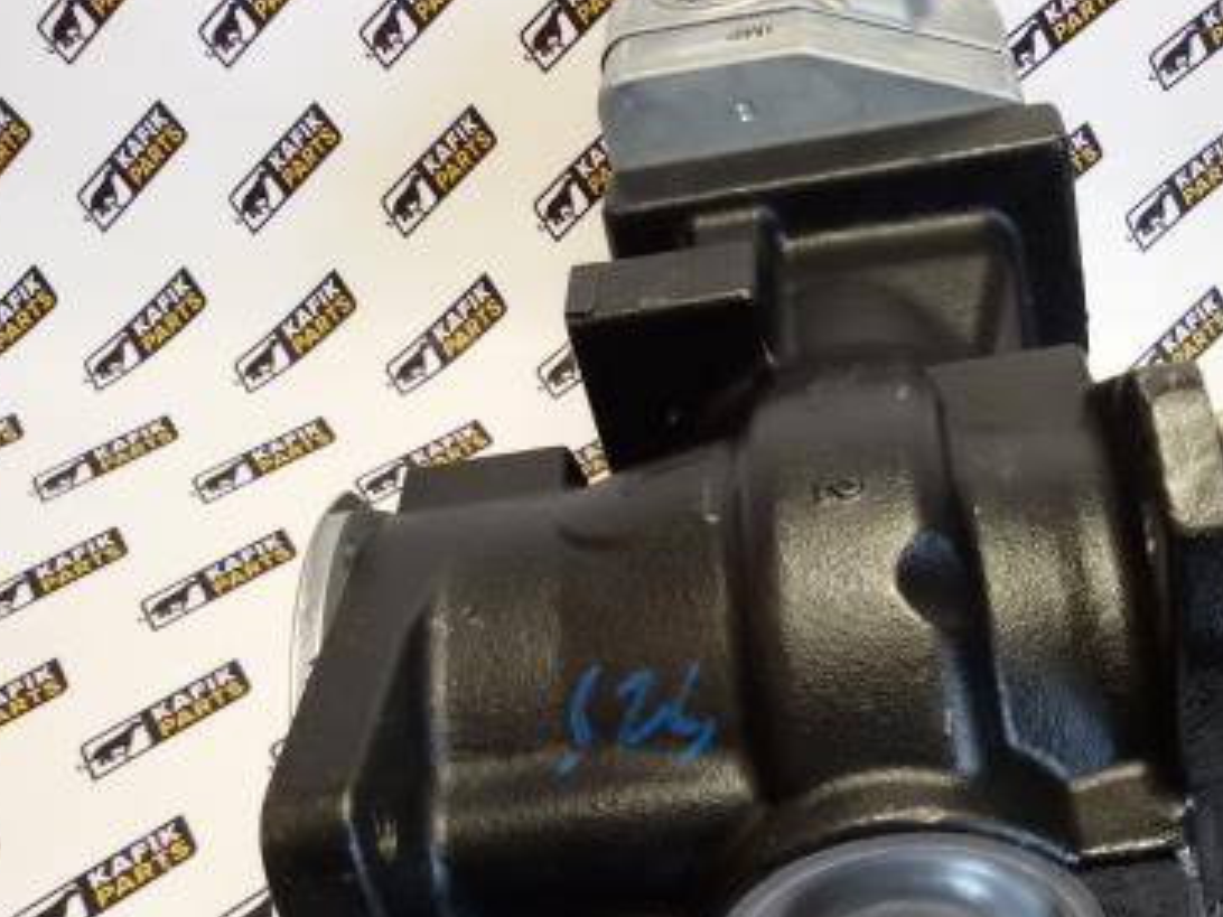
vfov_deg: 31.3
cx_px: 853
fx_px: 1625
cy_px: 586
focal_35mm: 46
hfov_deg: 40.5
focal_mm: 2.93
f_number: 2.4
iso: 80
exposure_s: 1/33
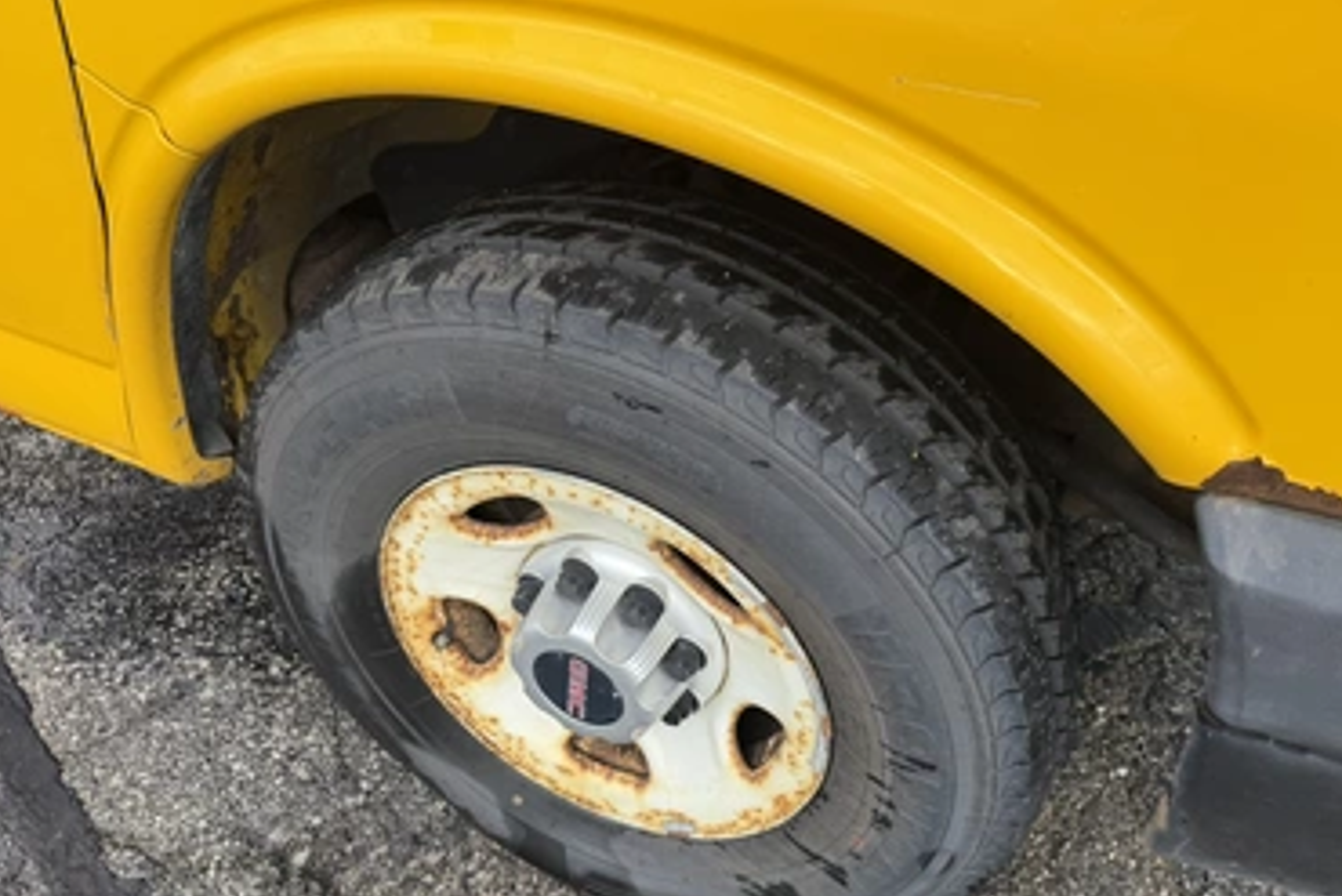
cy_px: 511
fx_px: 1007
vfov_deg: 47.8
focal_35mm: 27
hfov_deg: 67.4
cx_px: 678
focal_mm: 6.76
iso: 80
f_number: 1.78
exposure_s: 1/543
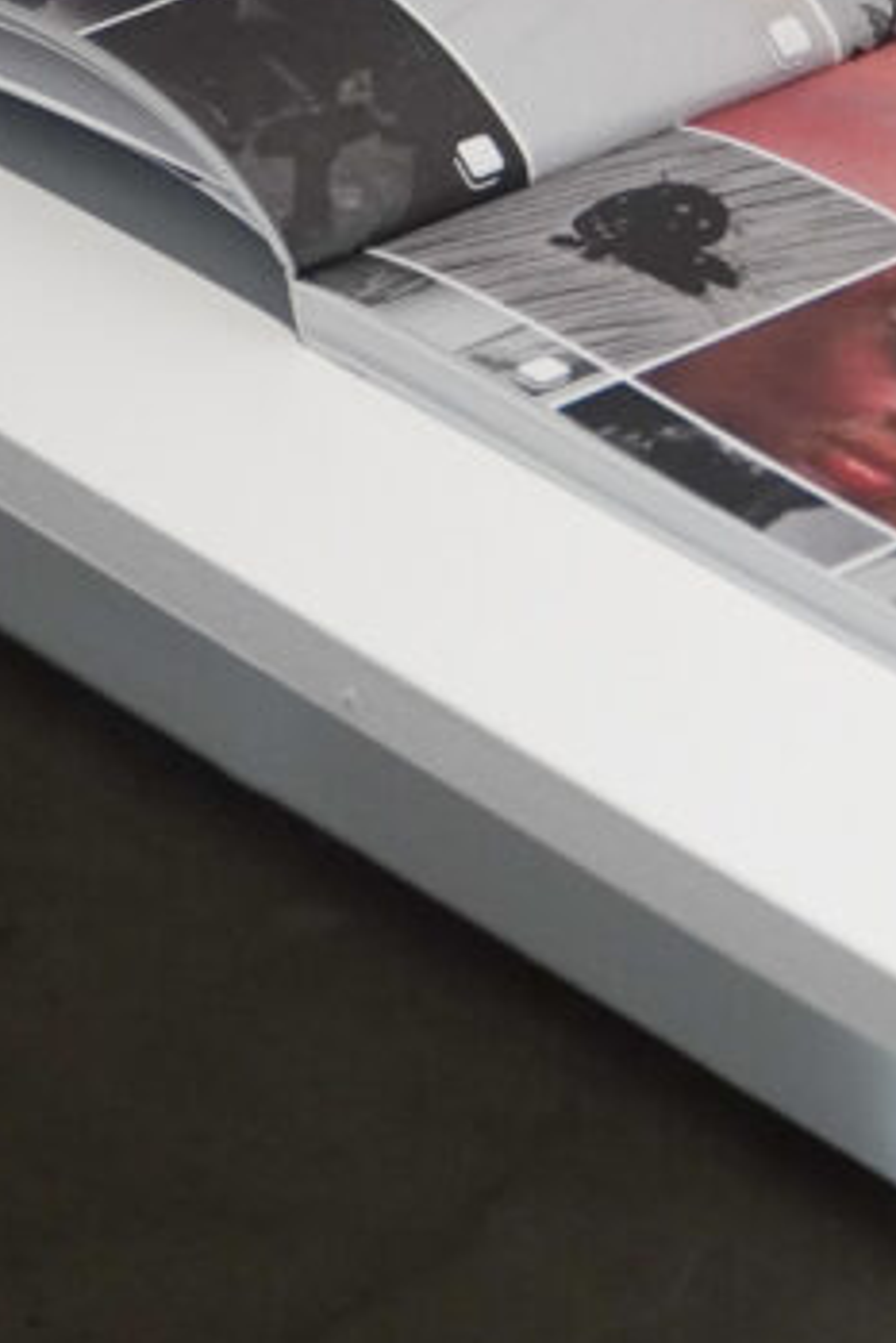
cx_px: 833
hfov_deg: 6.1
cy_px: -489
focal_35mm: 224
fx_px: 8371
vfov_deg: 9.0
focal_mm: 51
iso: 1000
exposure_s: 1/80
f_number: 4.5
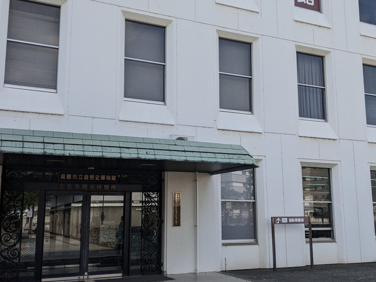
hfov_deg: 46.8
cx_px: 202
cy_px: 131
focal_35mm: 40
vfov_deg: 36.0
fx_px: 435
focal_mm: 4.44
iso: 82
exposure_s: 1/2611
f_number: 1.8
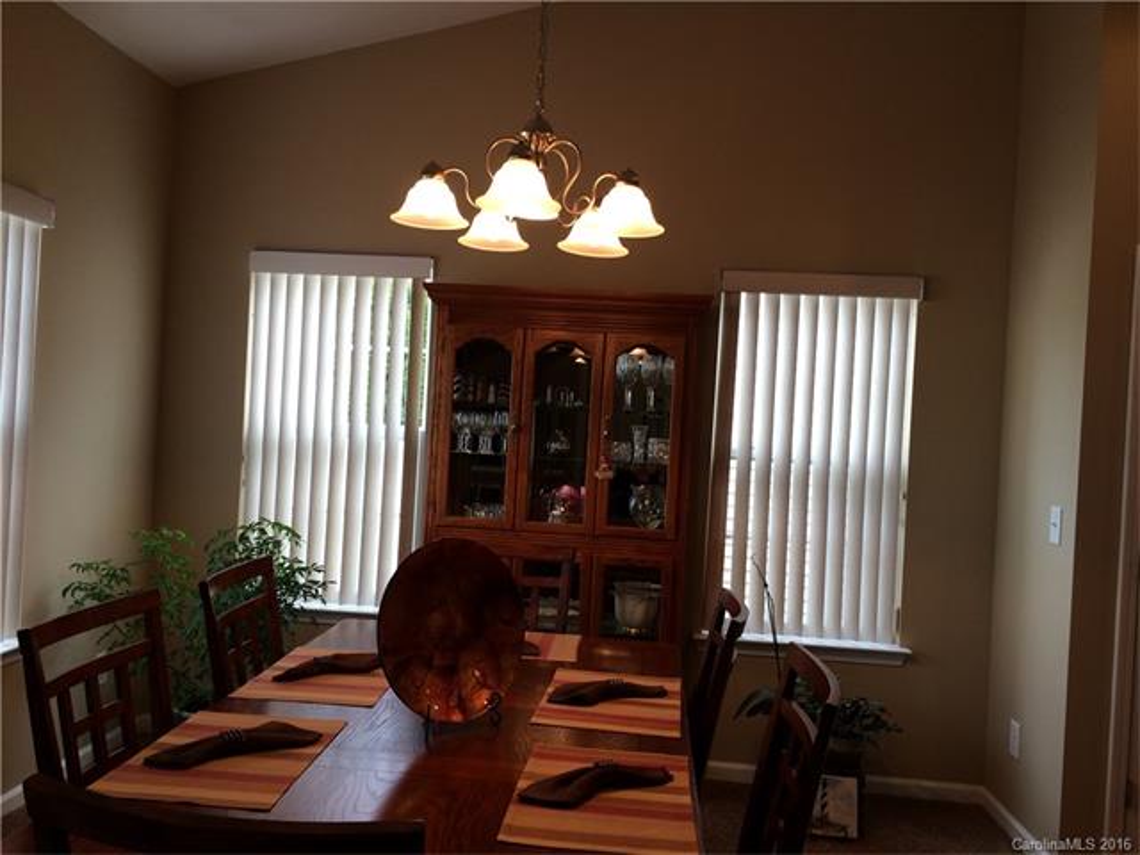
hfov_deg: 60.0
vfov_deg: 46.8
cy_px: 428
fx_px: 988
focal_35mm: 30
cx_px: 570
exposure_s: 1/60
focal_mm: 4.12
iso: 50
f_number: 2.2
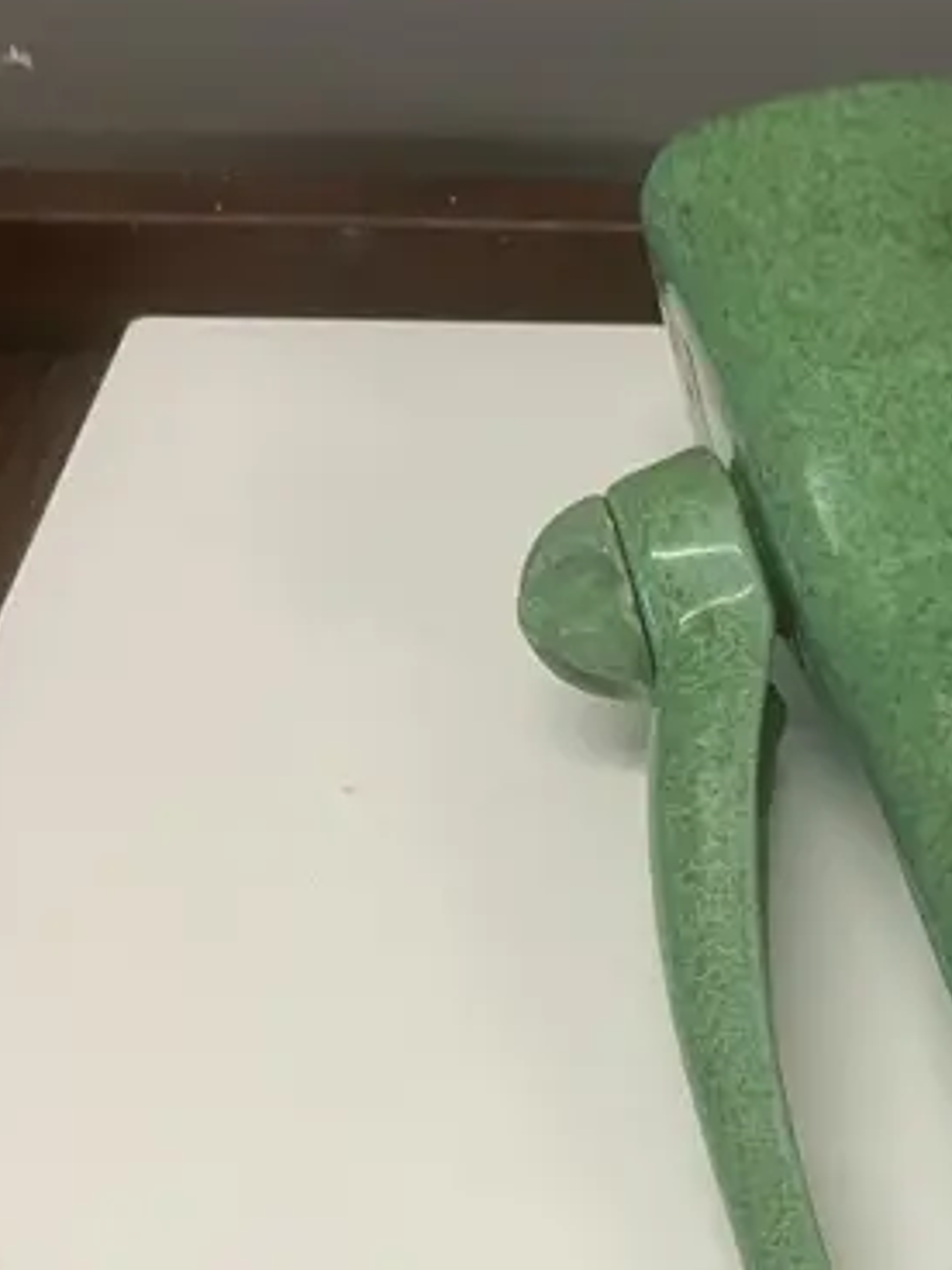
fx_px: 2860
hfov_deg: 17.7
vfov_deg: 24.7
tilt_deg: -46.4
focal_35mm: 78
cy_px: 997
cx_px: 1231
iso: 80
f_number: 1.8
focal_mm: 3.99
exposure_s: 1/50
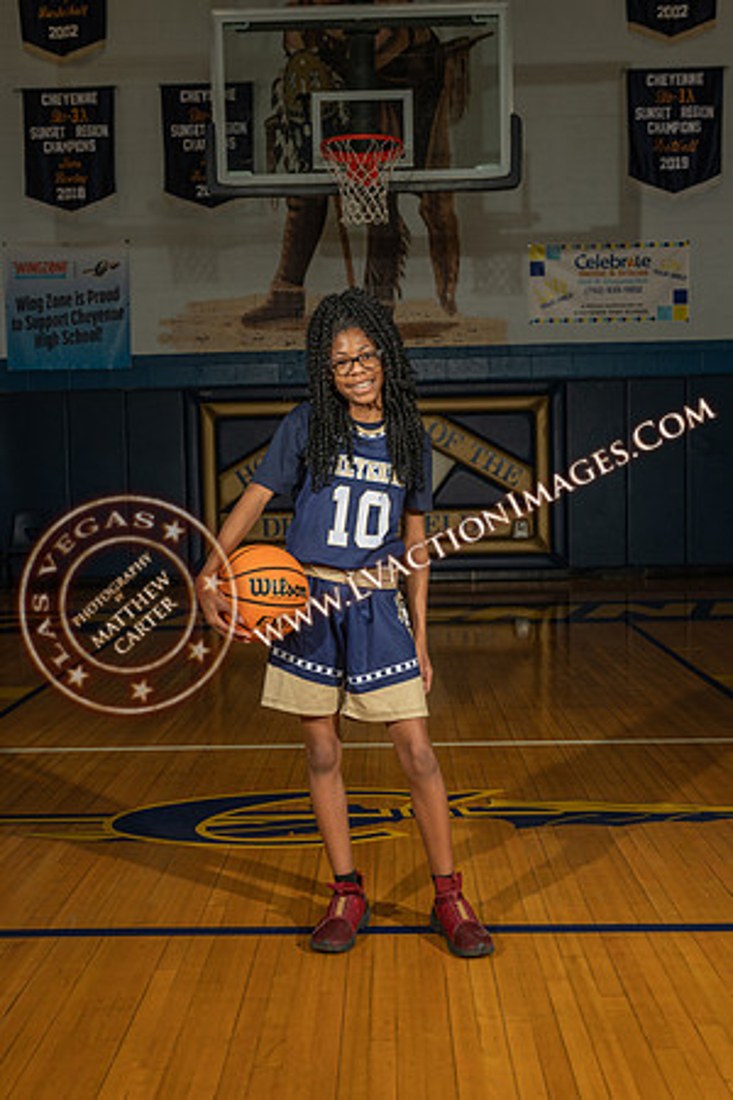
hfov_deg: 33.4
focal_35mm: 40
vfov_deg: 48.5
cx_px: 366
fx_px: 1222
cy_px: 550
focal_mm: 40
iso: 160
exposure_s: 1/200
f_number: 7.1
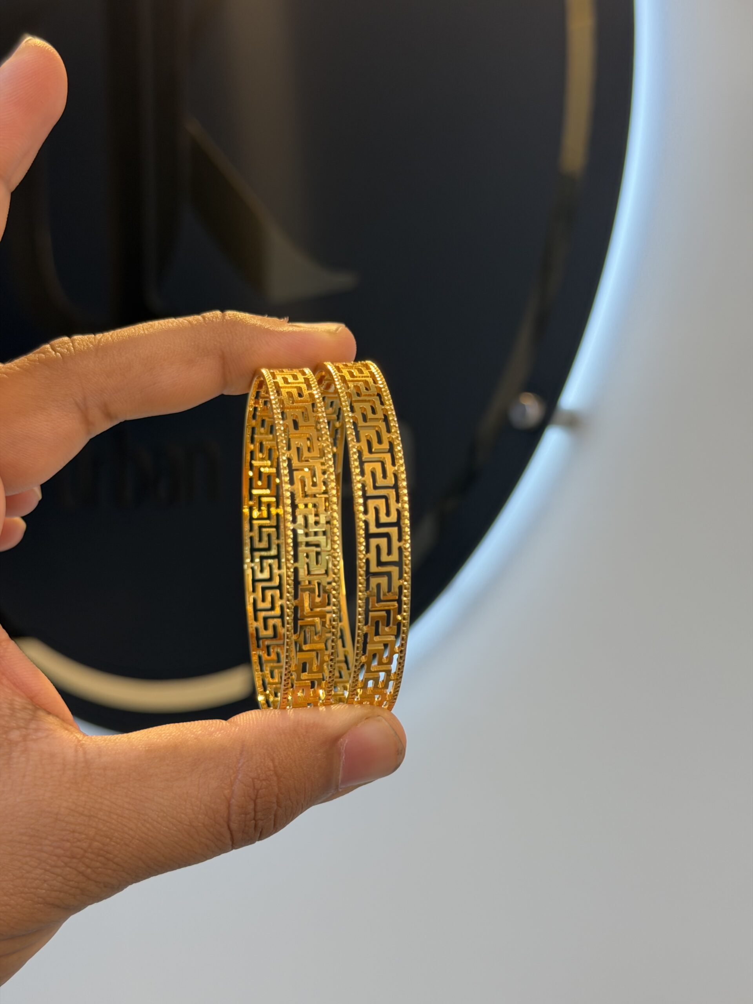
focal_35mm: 48
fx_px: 1392
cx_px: 376
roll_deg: +0.7
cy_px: 502
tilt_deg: +2.0
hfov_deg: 30.3
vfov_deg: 39.7
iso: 50
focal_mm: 6.76
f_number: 1.78
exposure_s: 1/121
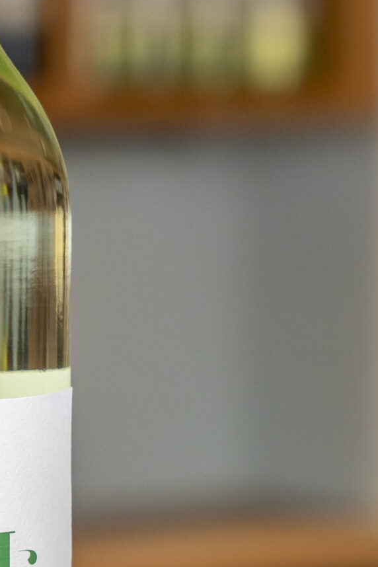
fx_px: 3032
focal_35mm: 192
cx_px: -76
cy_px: 382
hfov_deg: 7.1
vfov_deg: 10.7
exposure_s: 1/400
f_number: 4
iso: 1250
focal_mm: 64.5
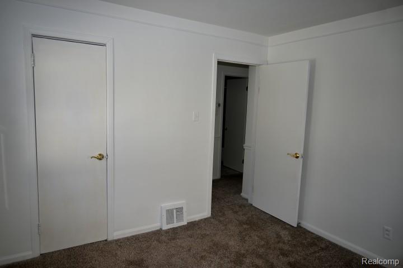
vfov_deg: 53.1
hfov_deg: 73.7
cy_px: 134
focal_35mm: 24
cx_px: 202
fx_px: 269
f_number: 3.5
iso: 100
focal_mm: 16
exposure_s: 1/200
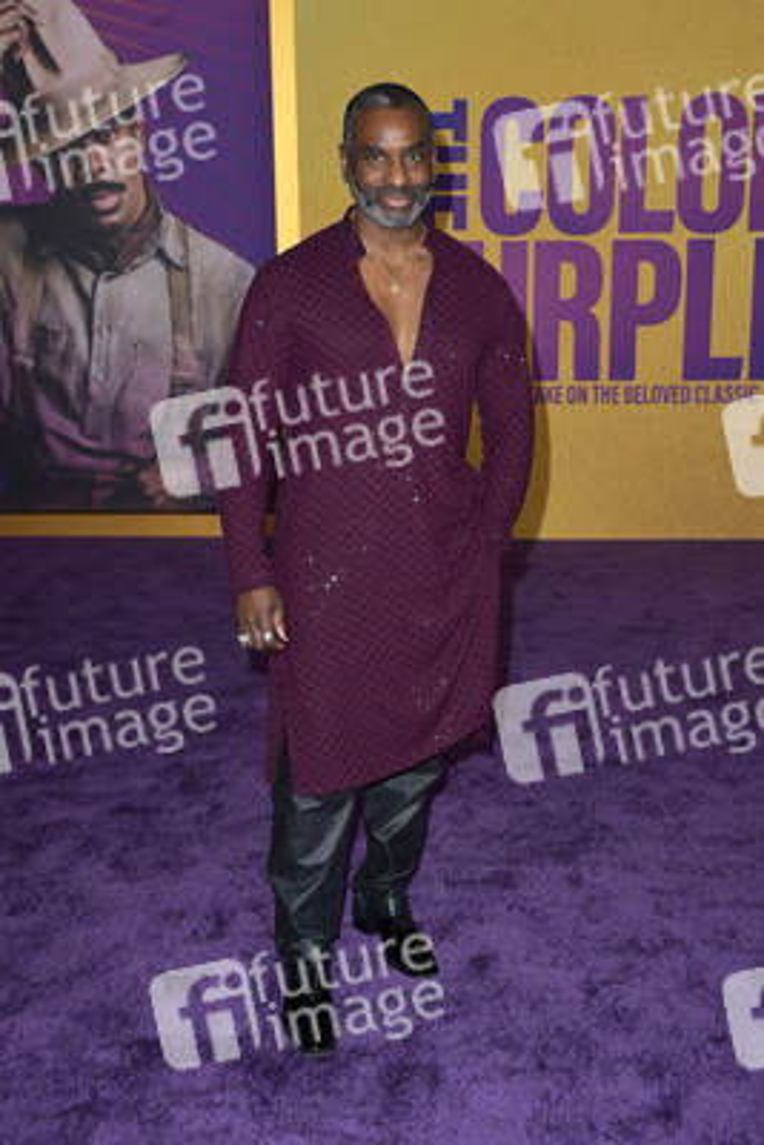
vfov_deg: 41.1
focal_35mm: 48
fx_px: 1527
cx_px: 382
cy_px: 572
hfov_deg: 28.1
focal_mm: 48
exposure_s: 1/250
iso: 320
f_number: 6.3
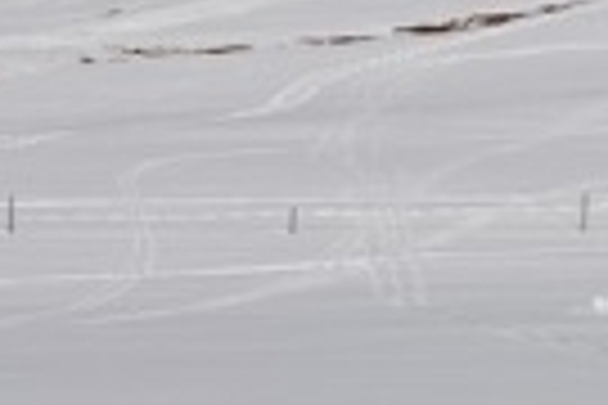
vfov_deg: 7.2
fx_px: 3209
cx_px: 973
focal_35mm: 190
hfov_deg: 10.4
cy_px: 508
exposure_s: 1/1000
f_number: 7.1
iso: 100
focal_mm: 11.77
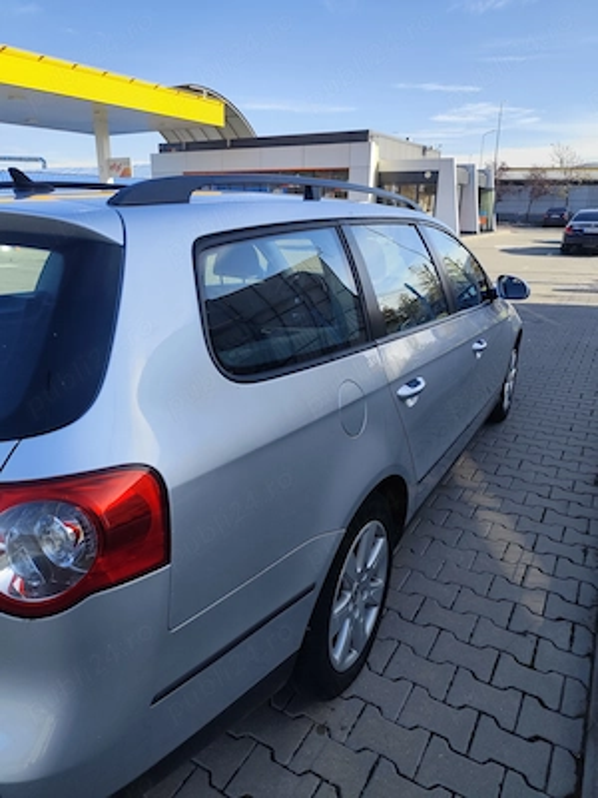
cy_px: 399
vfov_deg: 73.9
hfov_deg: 58.9
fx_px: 530
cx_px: 299
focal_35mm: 23
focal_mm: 6.19
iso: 50
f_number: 1.65
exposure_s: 1/710
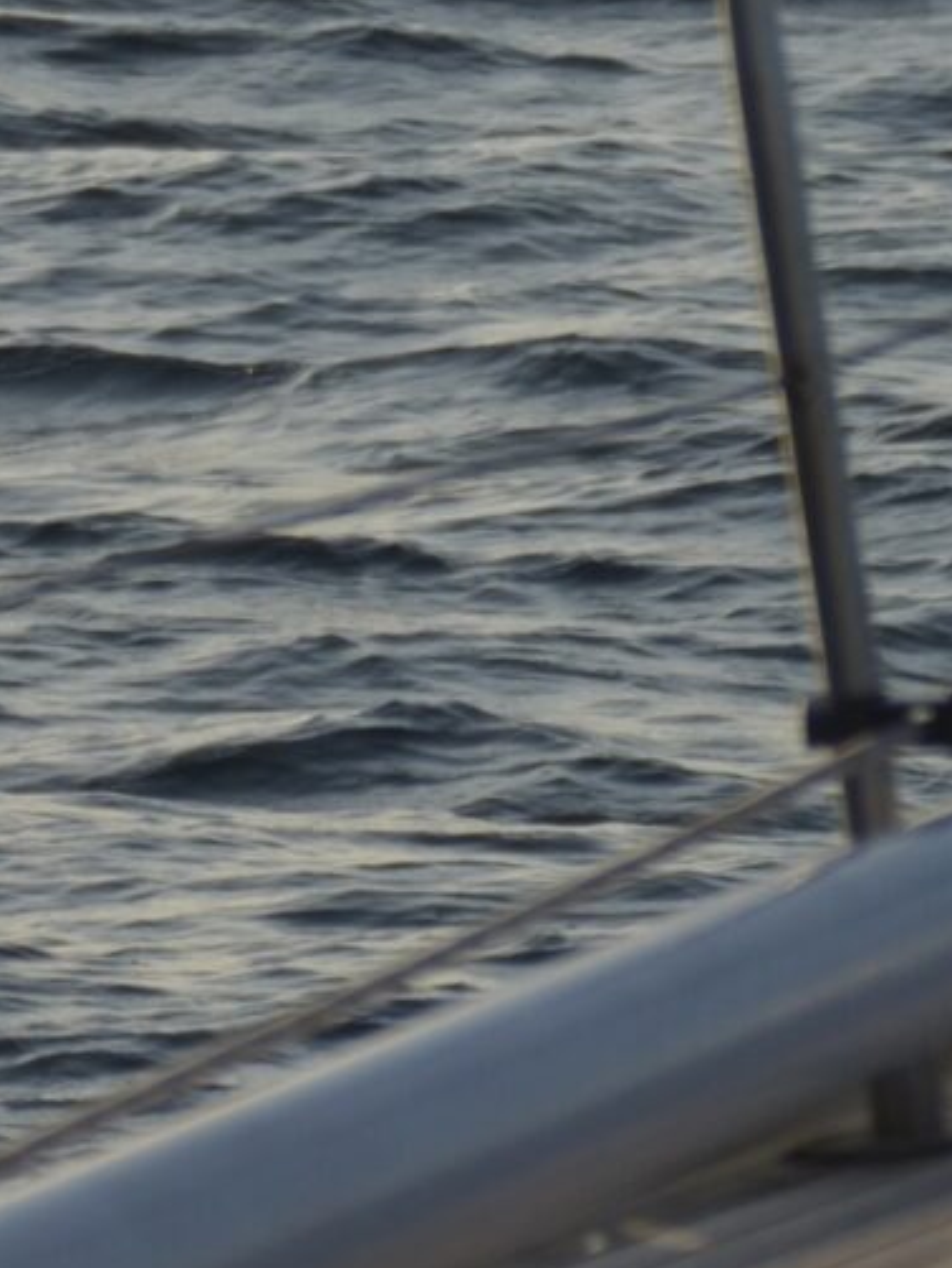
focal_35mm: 403
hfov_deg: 3.7
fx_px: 14781
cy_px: -416
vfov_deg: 4.9
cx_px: 192
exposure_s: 1/2000
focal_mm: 55
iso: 100
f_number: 4
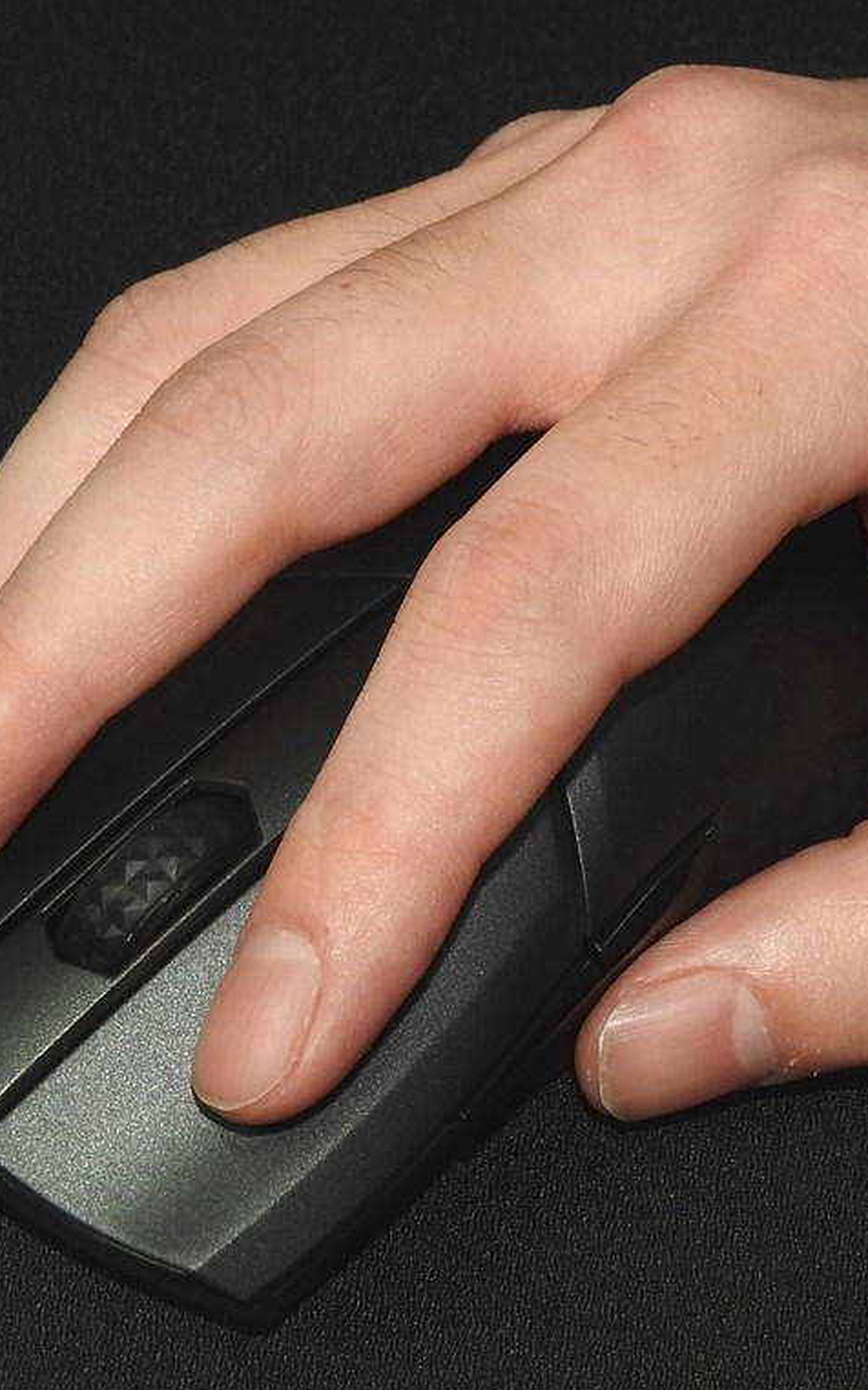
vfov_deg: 18.3
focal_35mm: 114
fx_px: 4316
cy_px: 699
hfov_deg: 11.5
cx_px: 516
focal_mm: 14.3
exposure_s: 1/60
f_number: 5
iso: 200
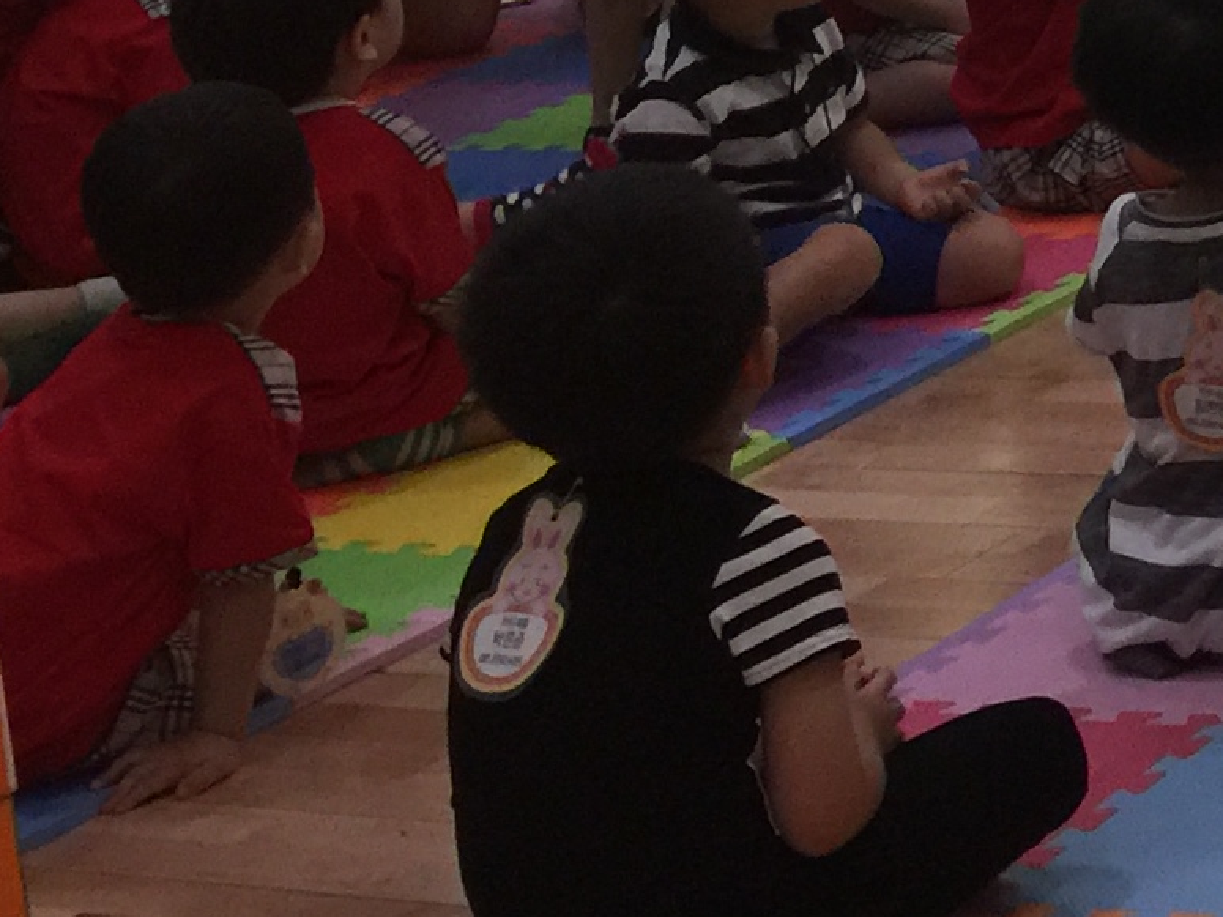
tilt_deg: -4.4
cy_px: -550
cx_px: 2233
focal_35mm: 122
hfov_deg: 14.2
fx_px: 4310
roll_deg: +4.5
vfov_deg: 11.5
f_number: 2.2
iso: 50
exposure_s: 1/30
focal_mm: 4.15
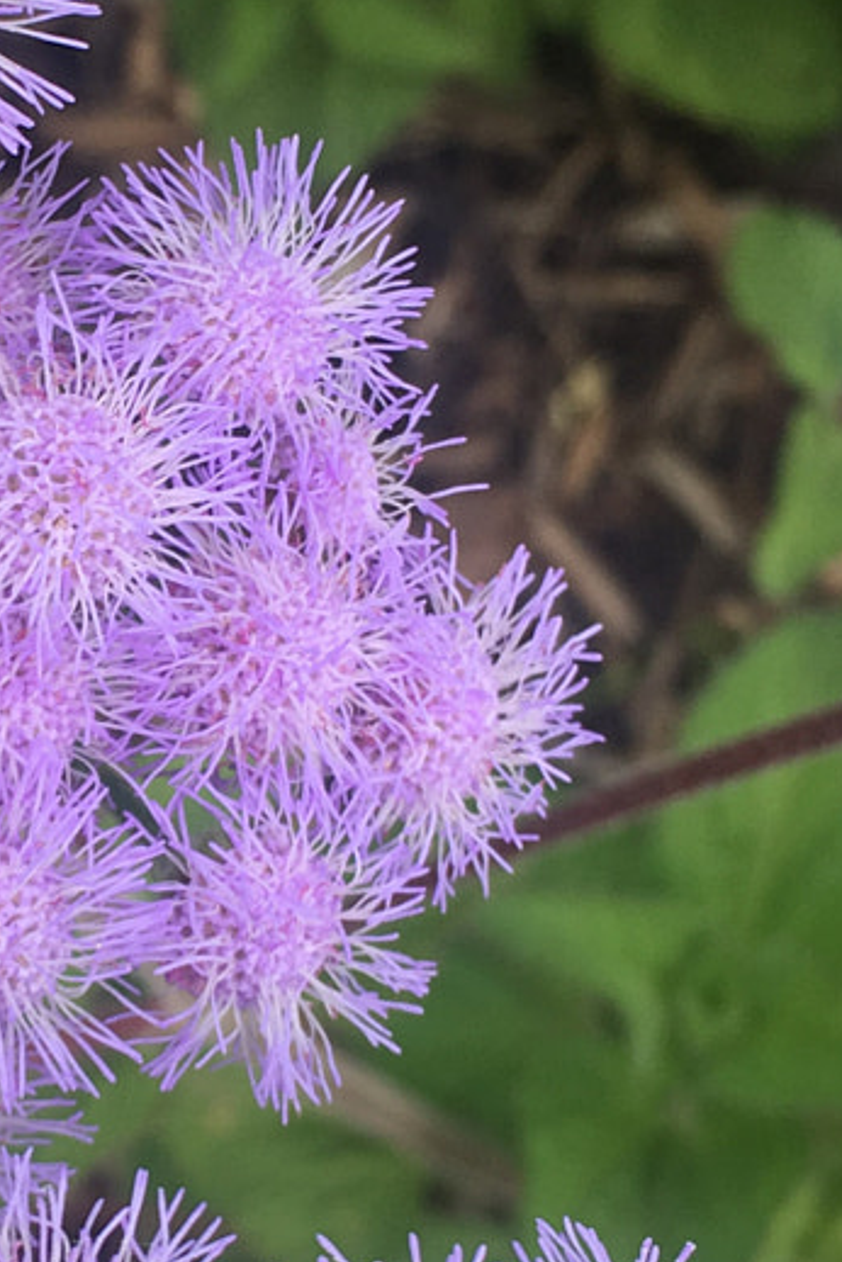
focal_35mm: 93
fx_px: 3262
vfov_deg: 21.9
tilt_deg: -85.5
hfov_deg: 14.4
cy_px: 632
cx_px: -61
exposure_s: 1/530
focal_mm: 4.15
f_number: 2.2
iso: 25
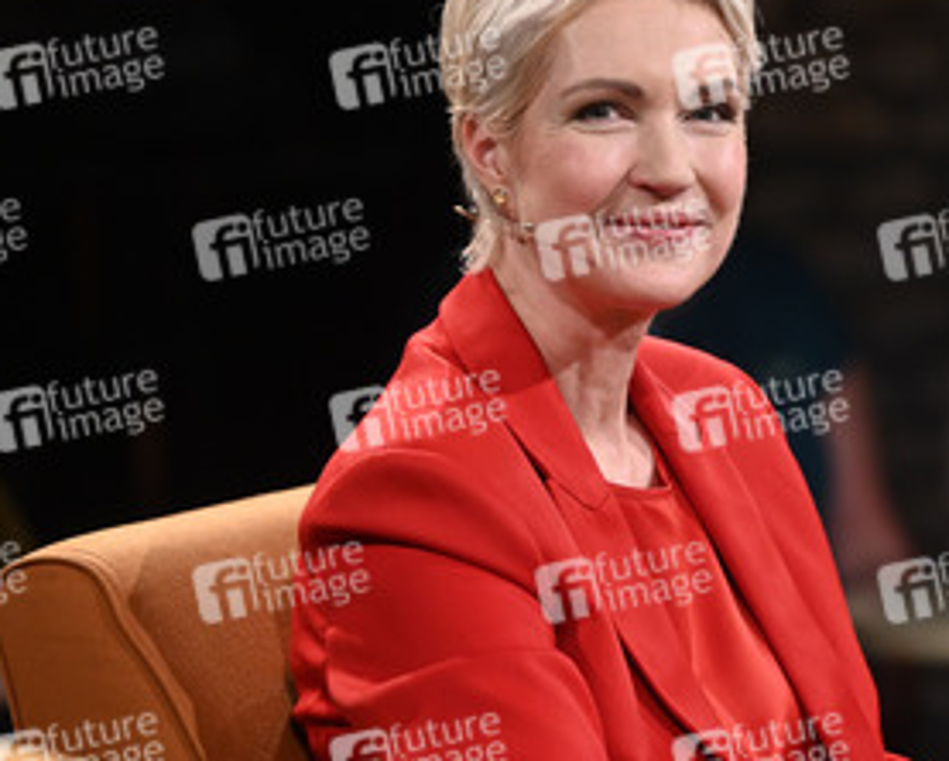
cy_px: 326
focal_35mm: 282
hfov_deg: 6.8
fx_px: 7926
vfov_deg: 5.5
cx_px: 670
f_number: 4
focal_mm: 185
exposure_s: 1/320
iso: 2500
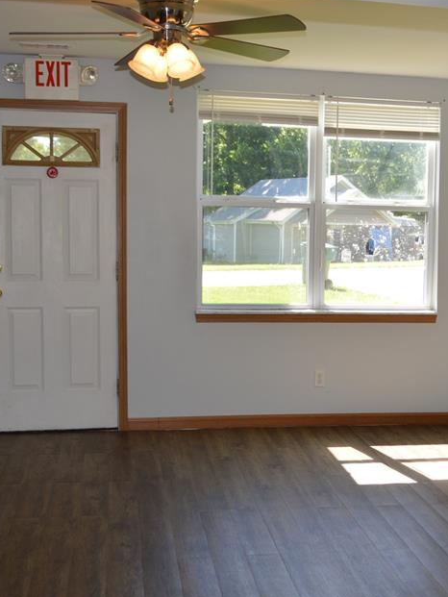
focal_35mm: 57
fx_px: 983
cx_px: 315
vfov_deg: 33.8
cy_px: 321
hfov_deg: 25.5
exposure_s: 1/125
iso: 280
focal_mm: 24
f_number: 5.6
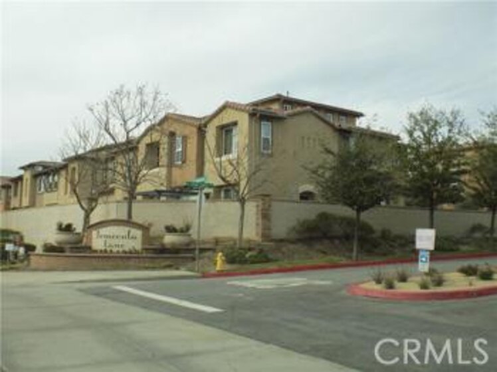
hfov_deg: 50.2
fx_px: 531
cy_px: 186
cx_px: 248
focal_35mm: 37
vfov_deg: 38.6
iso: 80
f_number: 3.5
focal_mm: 6.6
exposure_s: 1/500
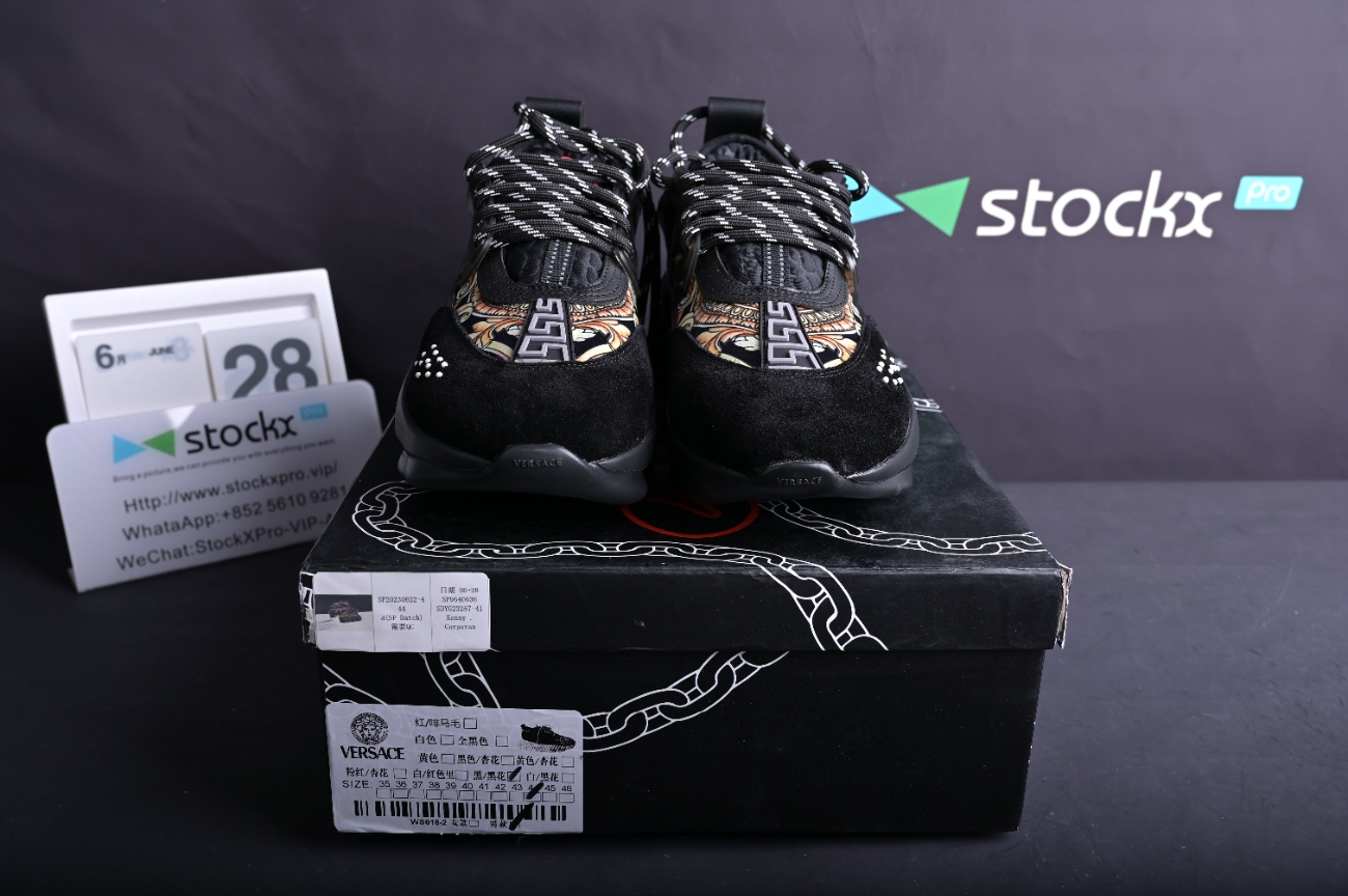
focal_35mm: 32
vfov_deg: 40.5
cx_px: 674
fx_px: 1216
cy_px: 448
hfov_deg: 58.0
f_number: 7.1
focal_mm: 32.5
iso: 100
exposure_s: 1/250
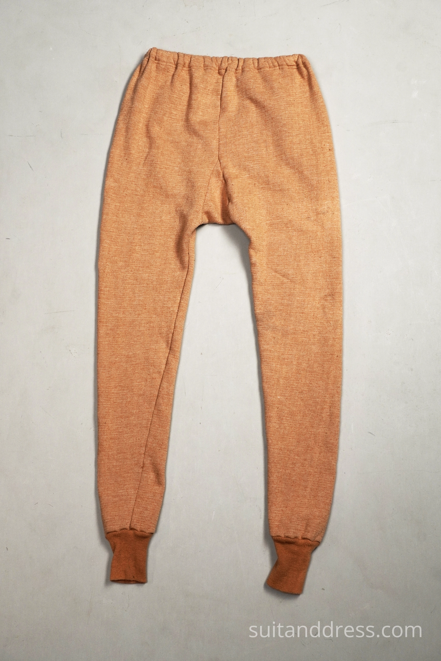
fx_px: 882
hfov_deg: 28.1
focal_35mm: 48
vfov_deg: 41.1
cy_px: 330
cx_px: 220
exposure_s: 1/60
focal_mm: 32
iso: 400
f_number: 10
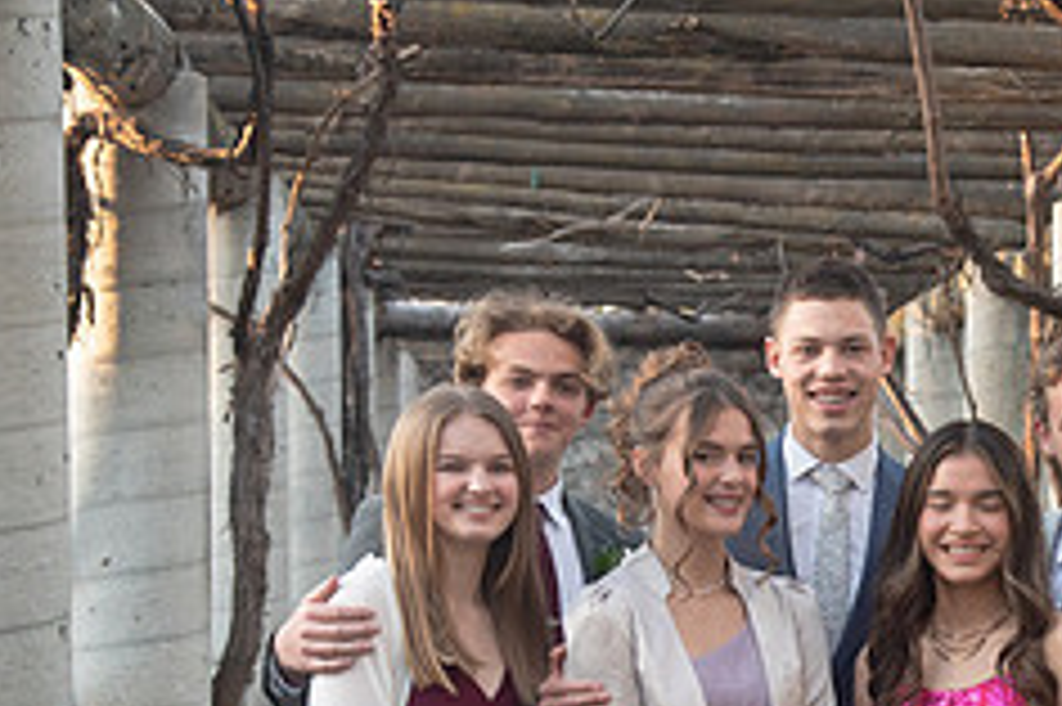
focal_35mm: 123
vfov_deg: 11.0
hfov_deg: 16.3
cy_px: 744
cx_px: 1044
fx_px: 3626
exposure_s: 1/125
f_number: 5.6
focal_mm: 50
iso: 640
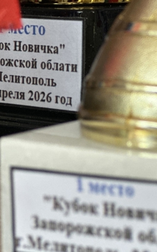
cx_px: 64
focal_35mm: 135
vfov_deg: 15.5
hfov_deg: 9.7
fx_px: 924
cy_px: 134
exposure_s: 1/121
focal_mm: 9
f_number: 2.8
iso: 64
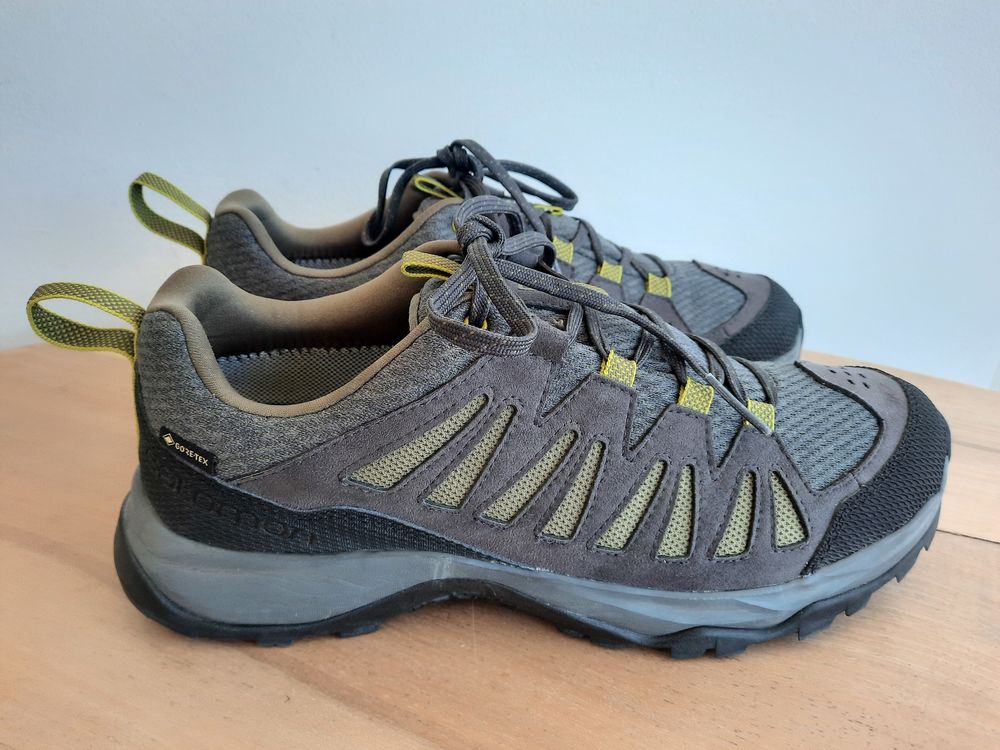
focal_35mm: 25
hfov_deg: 69.4
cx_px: 500
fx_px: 722
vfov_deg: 54.9
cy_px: 375
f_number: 2
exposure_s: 1/100
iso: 50
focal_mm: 4.6
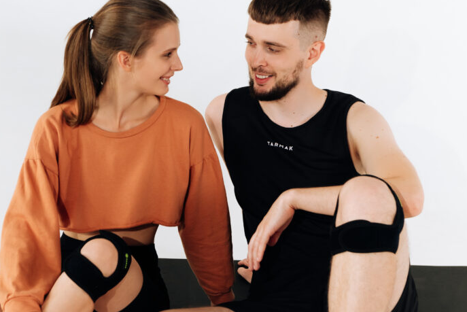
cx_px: 148
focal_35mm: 82
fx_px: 1064
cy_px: 153
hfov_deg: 24.6
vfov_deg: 16.7
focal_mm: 55
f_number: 3.2
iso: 800
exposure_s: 1/250
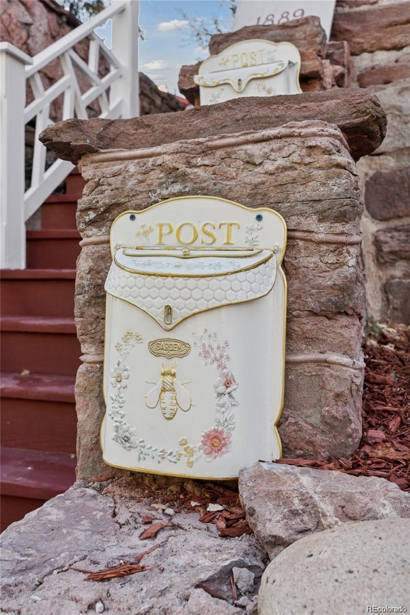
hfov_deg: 40.0
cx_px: 205
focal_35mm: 33
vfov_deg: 57.2
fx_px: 564
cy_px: 308
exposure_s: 1/250
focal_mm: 33
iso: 400
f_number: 8
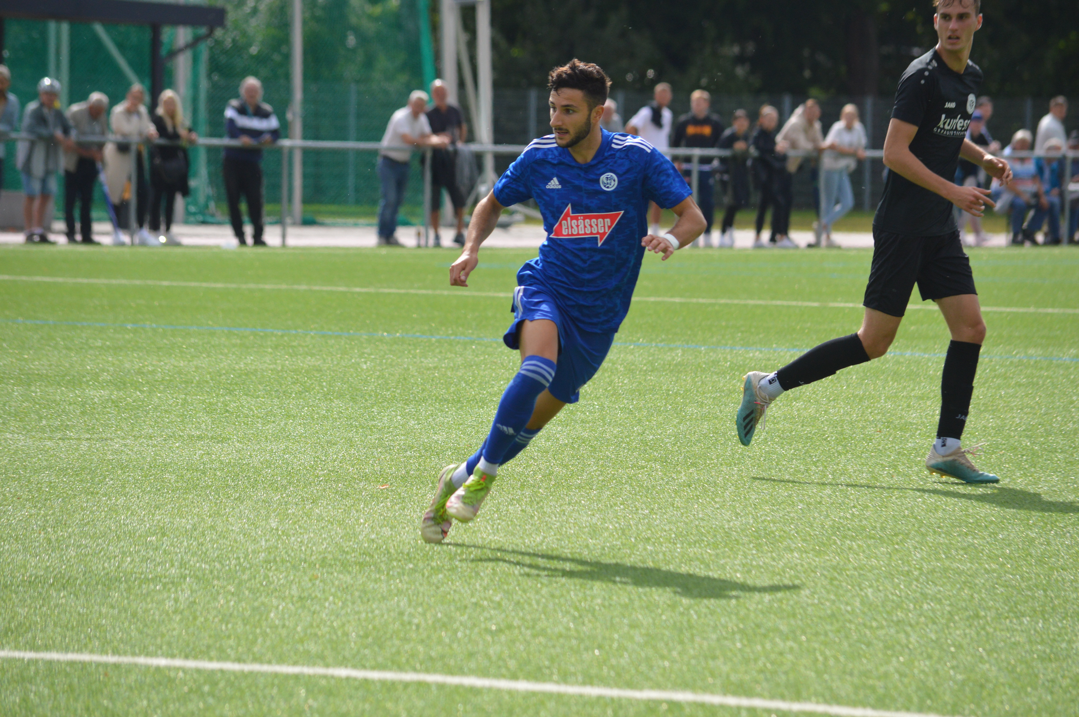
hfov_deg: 5.7
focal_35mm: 360
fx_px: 10780
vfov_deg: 3.8
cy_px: 358
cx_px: 540
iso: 400
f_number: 6.3
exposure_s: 1/1600
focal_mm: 240
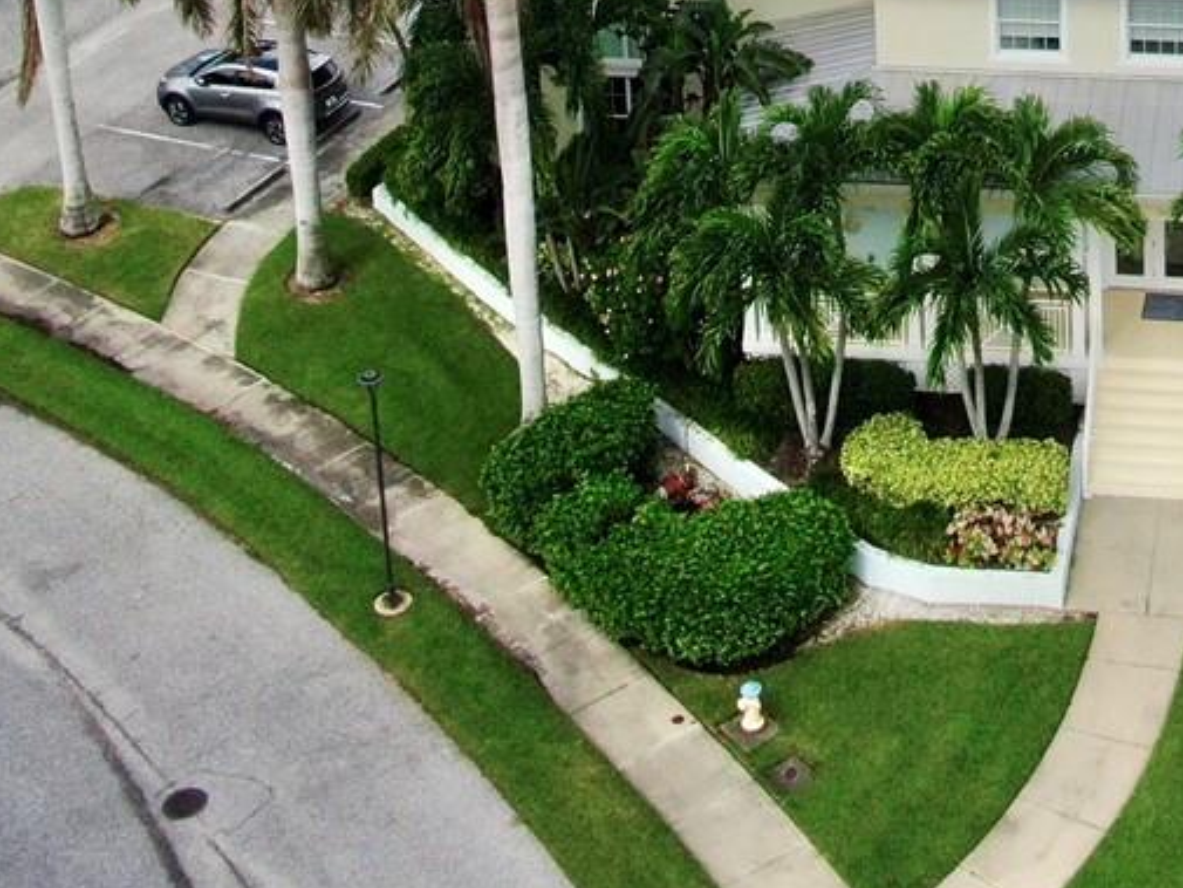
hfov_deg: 24.8
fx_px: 2598
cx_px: 1096
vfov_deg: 17.2
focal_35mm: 76
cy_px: -494
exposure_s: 1/1600
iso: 110
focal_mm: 4.39
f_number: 2.8
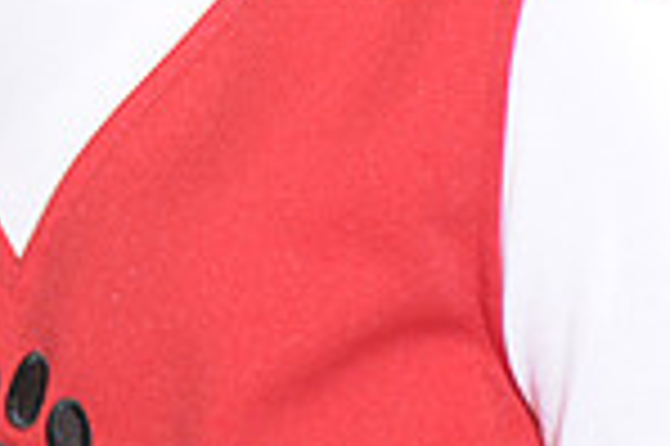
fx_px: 21658
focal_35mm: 1165
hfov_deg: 1.8
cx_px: 31
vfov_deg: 1.2
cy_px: -390
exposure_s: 1/125
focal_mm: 200
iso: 500
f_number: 2.8
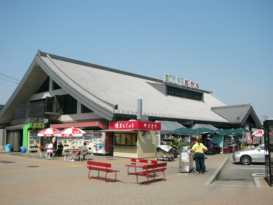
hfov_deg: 52.6
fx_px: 276
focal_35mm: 35
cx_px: 136
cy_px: 102
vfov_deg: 40.7
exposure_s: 1/160
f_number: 8
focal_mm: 5.8
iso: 50
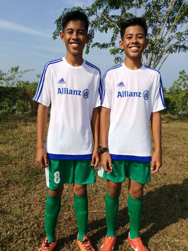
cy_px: 126
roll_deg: +0.5
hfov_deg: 48.2
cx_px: 94
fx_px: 210
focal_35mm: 29
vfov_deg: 61.7
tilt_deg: -7.6
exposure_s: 1/3165
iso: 32
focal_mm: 4.15
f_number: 2.2
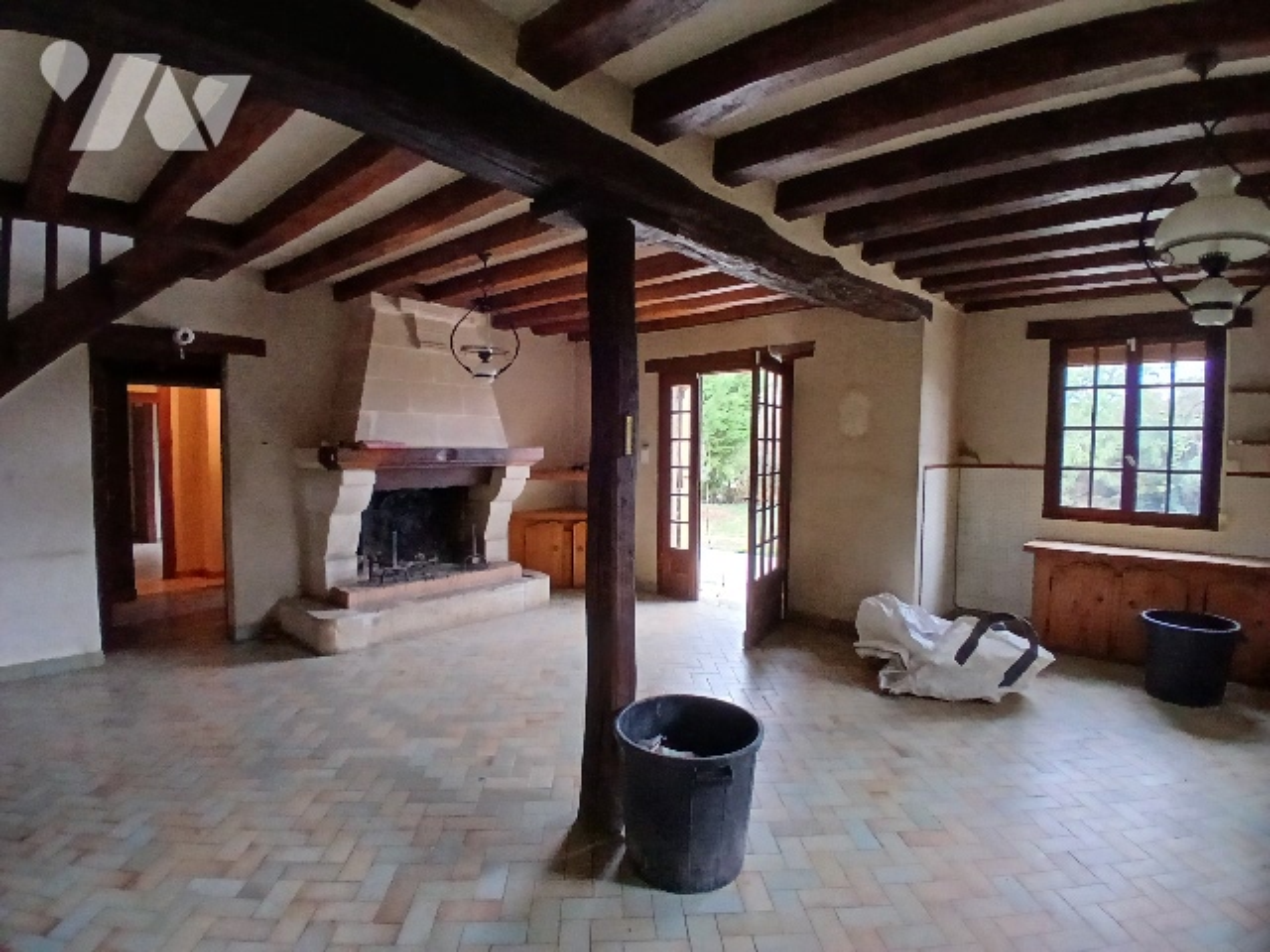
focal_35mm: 17
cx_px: 635
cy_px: 476
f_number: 2.2
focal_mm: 1.4
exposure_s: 1/33.3
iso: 320
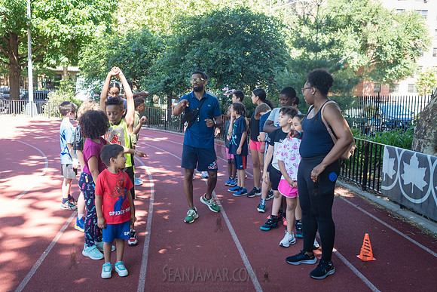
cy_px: 146
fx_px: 425
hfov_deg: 54.4
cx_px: 218
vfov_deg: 37.9
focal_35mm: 35
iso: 1000
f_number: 5
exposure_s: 1/320
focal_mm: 35
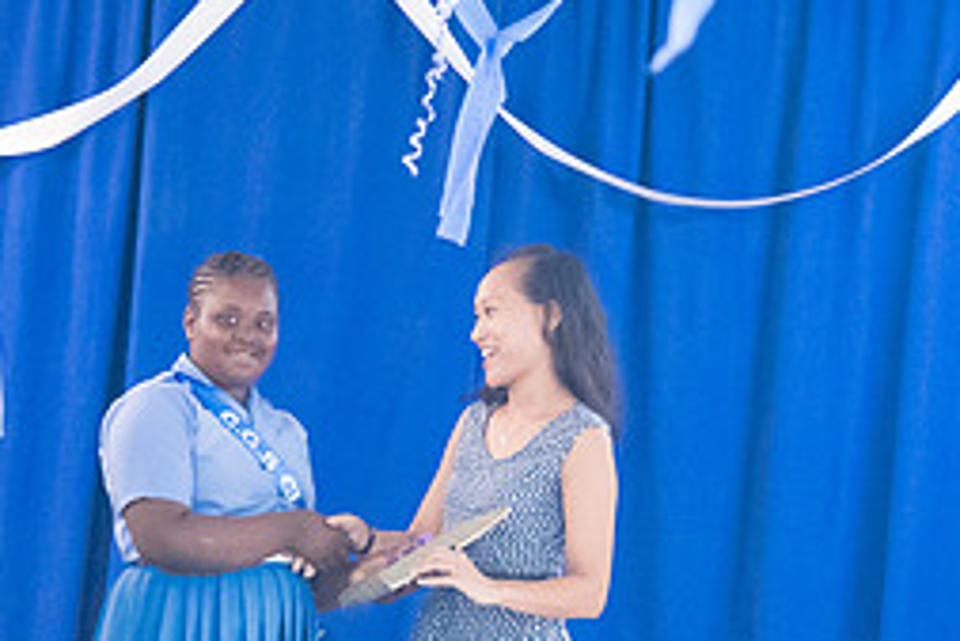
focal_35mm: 344
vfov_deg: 4.0
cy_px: 578
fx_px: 9178
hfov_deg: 6.0
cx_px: 250
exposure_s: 1/200
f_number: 6.3
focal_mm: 150
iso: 22800
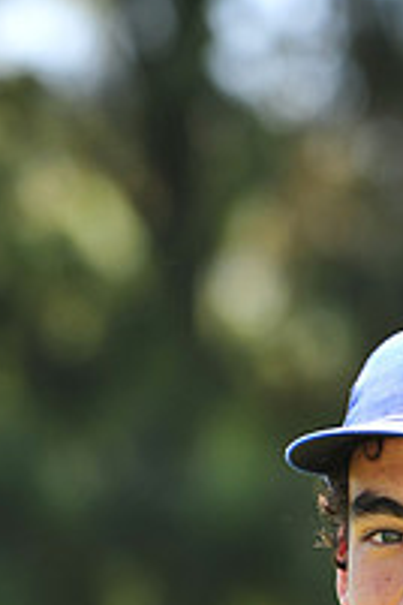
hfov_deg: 2.4
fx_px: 9688
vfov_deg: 3.6
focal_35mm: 577
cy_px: 752
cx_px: 508
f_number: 5.6
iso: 200
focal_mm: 200
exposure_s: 1/320
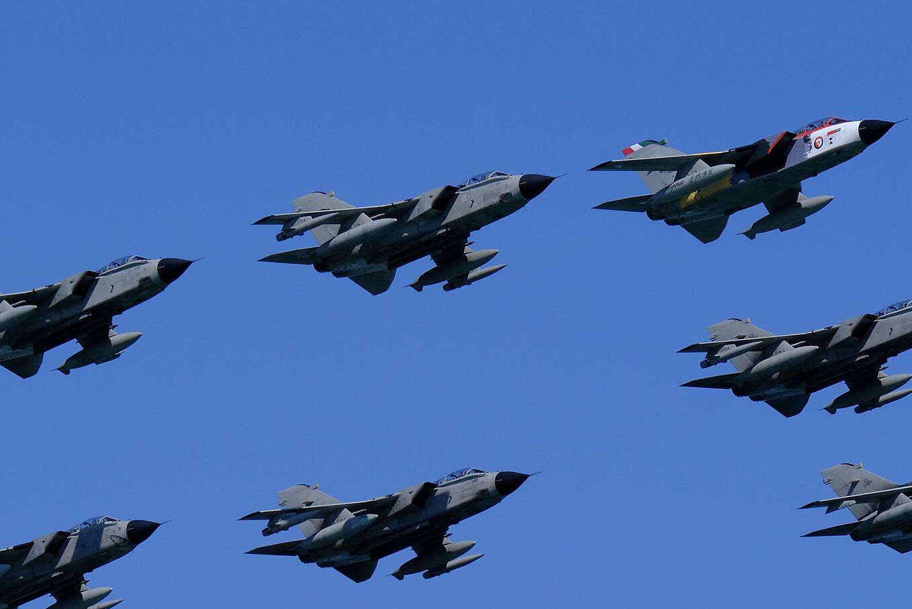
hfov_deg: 7.4
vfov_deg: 5.0
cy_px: 418
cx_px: 553
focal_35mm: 277
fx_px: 7018
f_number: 6.4
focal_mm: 104.9
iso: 400
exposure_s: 1/2000
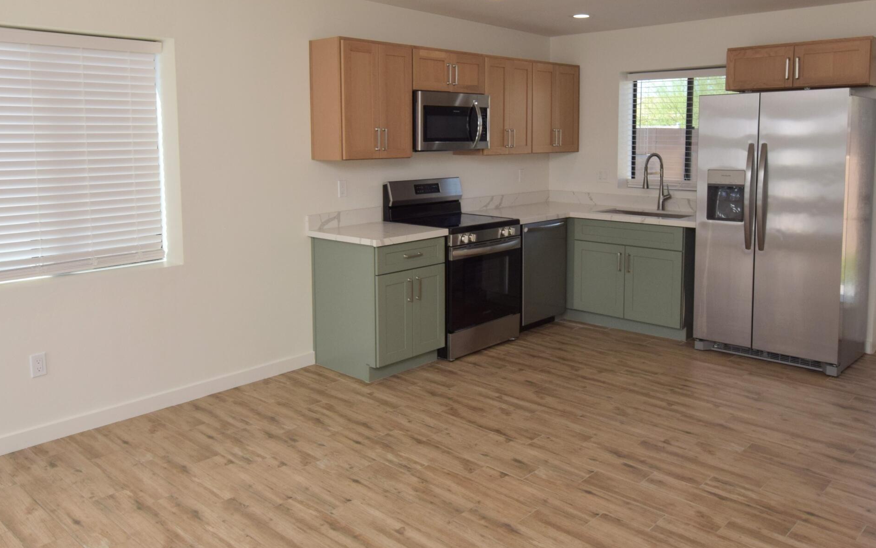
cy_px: 214
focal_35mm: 29
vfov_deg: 42.9
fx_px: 692
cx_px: 424
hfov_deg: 64.6
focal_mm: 12
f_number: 9
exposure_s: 1/200
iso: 400
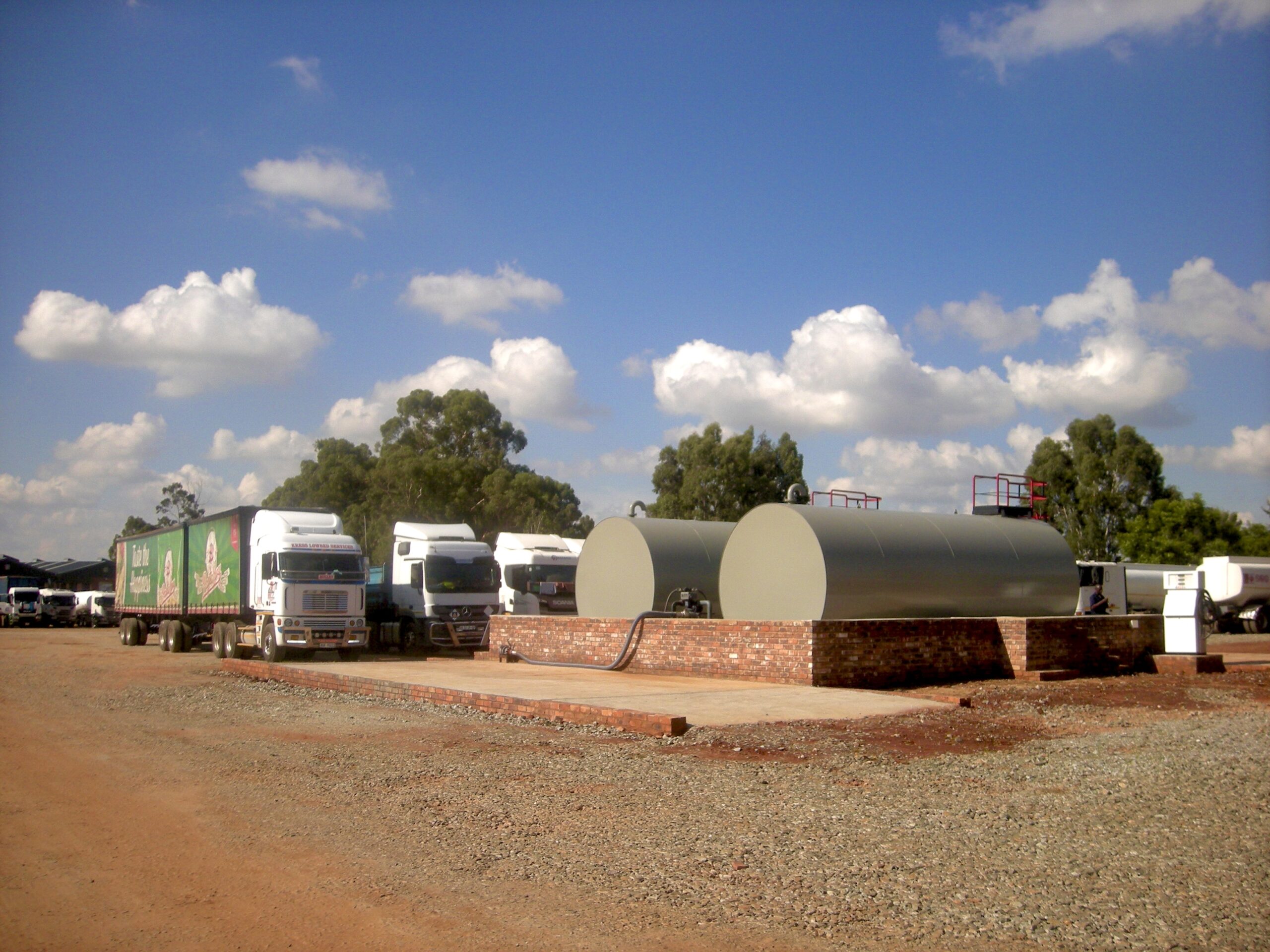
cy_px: 476
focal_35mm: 35
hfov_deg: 52.6
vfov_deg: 40.7
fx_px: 1284
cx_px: 635
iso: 90
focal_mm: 5.7
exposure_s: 1/536
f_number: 5.7
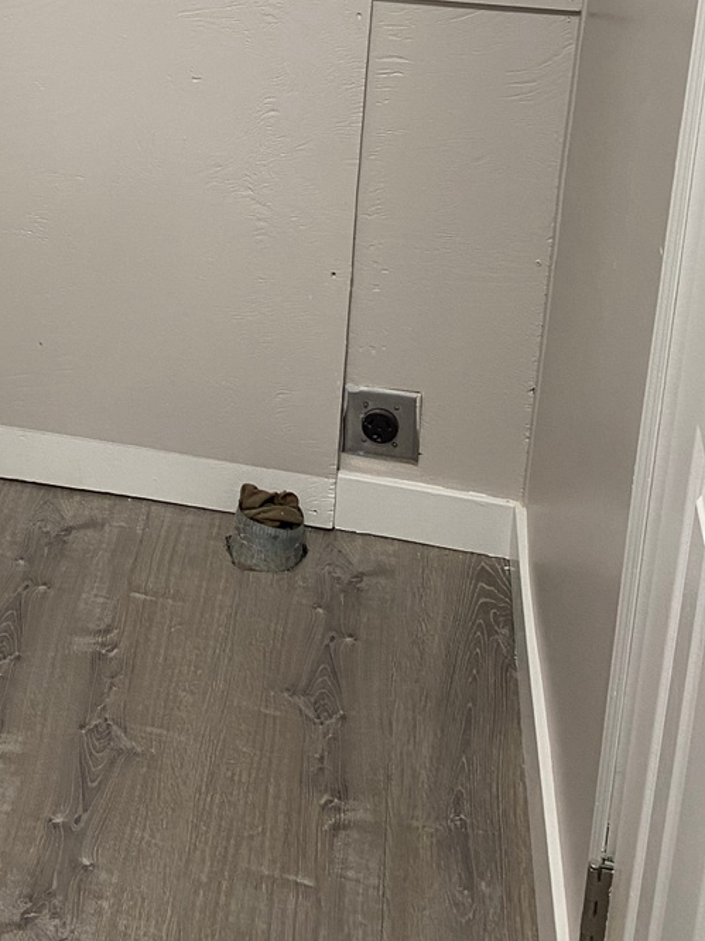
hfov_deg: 23.7
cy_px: -79
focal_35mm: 60
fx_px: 1630
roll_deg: -2.6
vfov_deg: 29.3
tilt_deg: -14.9
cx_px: 71
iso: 125
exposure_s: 1/60
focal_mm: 4.25
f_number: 1.8
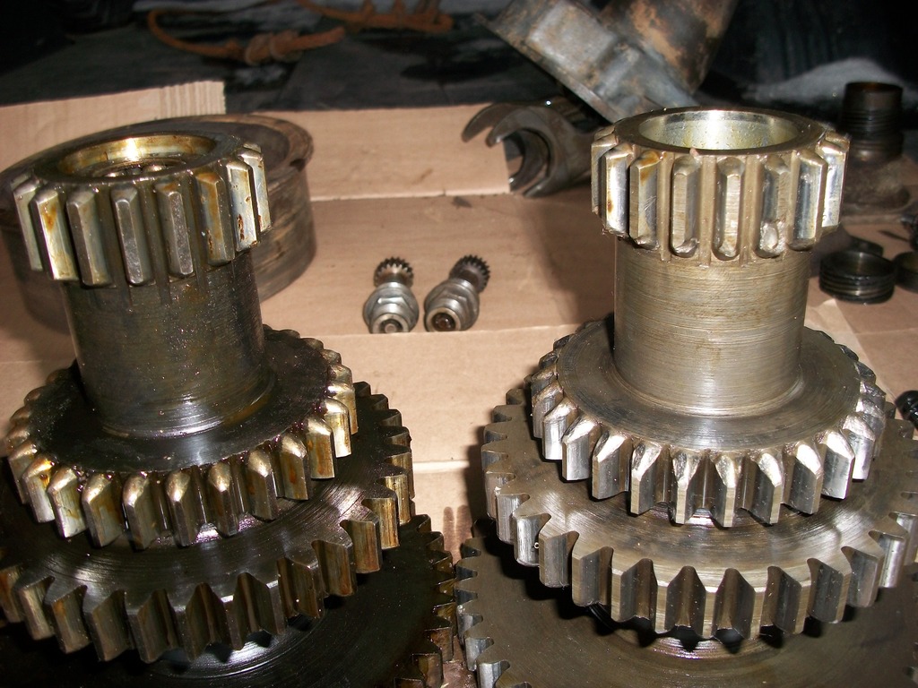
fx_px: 849
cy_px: 344
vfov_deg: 44.2
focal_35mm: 32
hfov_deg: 56.8
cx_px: 459
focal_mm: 5.7
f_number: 2.9
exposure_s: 1/30
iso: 80
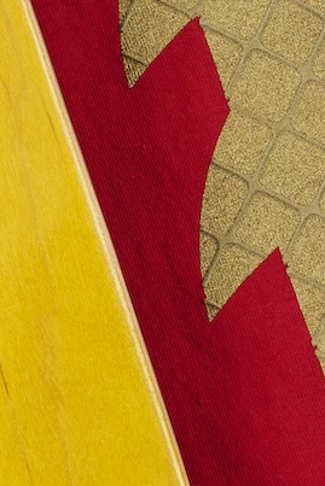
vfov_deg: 8.8
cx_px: 172
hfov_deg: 5.9
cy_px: 74
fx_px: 3139
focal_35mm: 232
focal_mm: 52
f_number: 13
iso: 200
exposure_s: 1/125
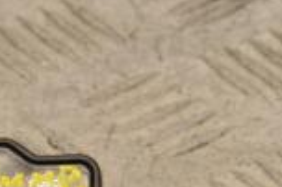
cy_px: 187
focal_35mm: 545
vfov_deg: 2.5
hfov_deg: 3.8
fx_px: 4265
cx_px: -69
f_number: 9
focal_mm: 92
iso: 800
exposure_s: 1/200
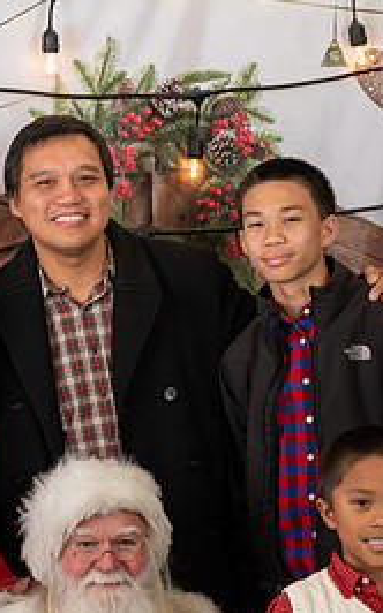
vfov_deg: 16.0
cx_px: 108
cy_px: 484
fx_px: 2173
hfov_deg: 10.1
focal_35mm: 130
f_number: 7.1
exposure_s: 1/100
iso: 100
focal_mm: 50
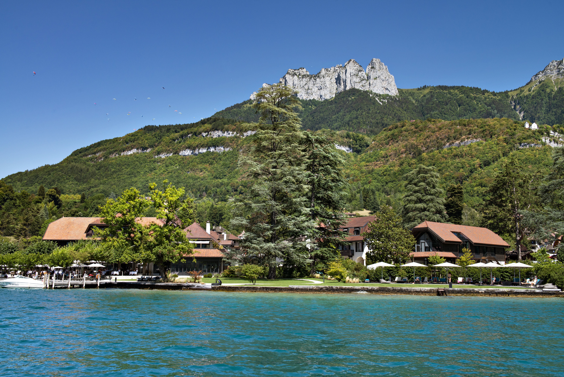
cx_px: 282
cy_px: 188
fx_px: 533
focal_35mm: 34
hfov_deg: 55.8
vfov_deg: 38.9
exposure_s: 1/500
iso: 250
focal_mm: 34
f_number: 9
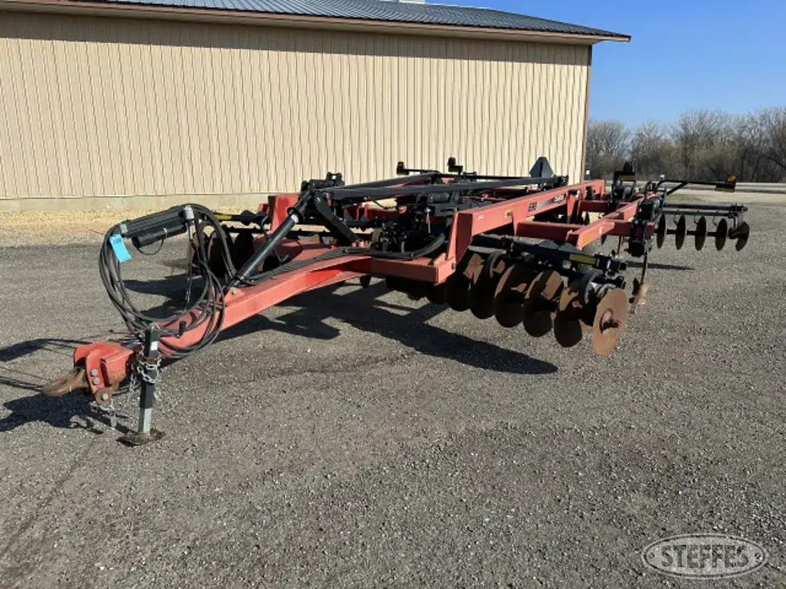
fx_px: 545
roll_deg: +1.0
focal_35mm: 24
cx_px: 393
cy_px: 294
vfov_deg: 56.8
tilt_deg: -12.7
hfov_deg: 71.6
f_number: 1.78
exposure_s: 1/4762
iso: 80
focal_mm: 6.86
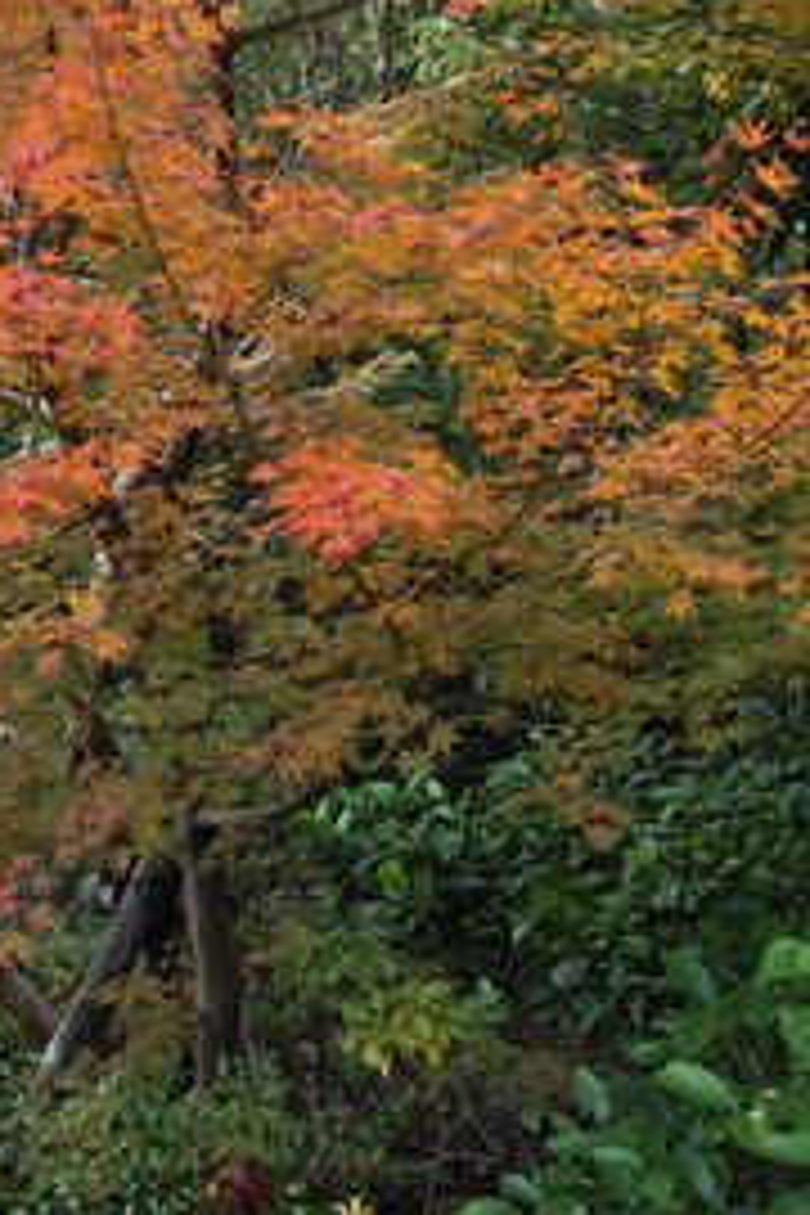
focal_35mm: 80
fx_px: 2700
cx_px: -56
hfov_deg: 16.6
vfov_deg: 24.4
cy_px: 50
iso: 200
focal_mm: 24
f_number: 5.6
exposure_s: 1/125
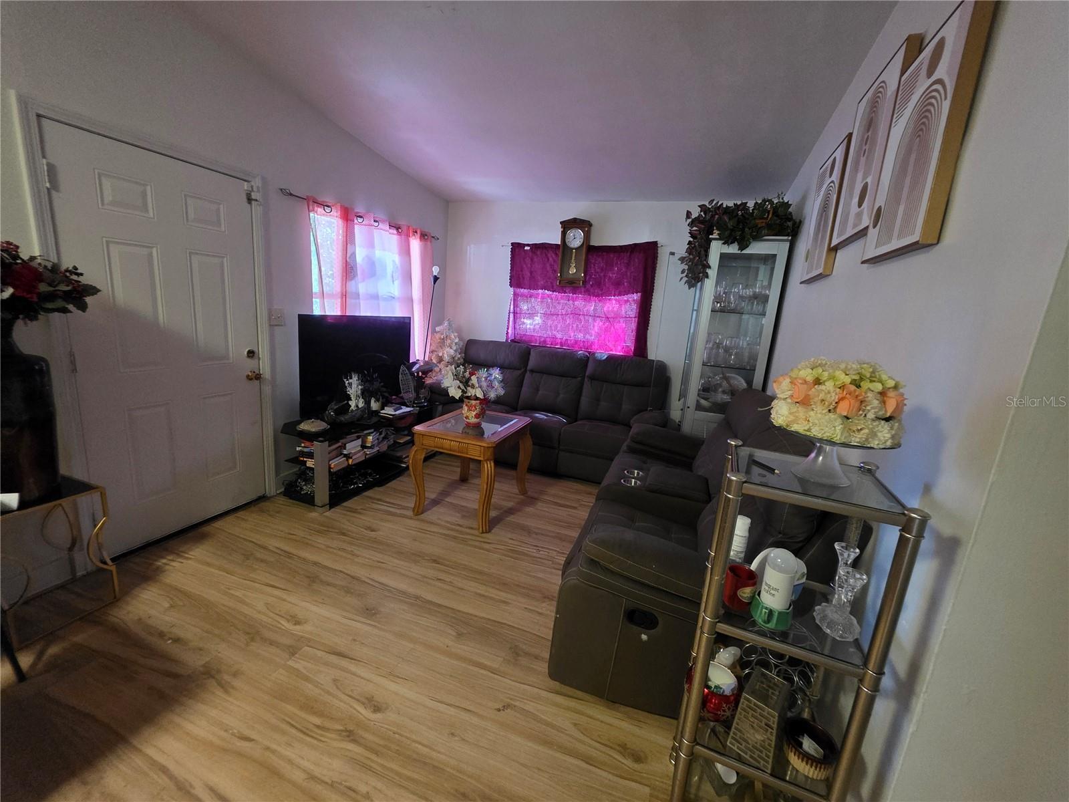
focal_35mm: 13
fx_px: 401
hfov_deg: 106.2
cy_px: 401
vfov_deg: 89.9
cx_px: 534
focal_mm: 2.2
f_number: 1.9
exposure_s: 1/60
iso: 1000
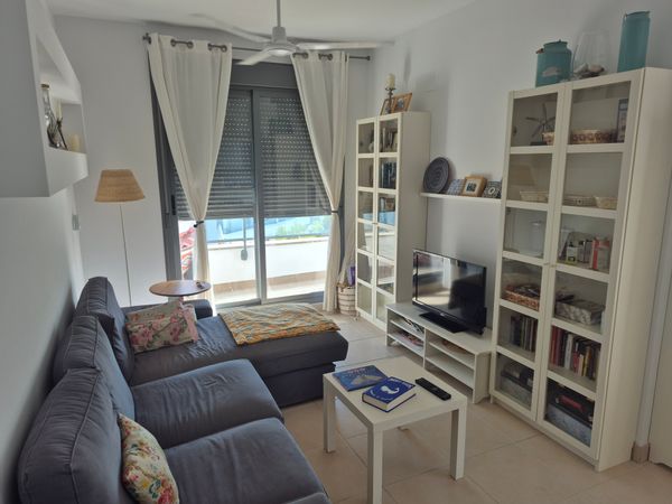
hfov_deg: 73.9
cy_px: 252
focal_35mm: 23
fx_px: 446
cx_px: 336
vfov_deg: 58.9
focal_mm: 5.4
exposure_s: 1/270
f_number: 1.8
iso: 25
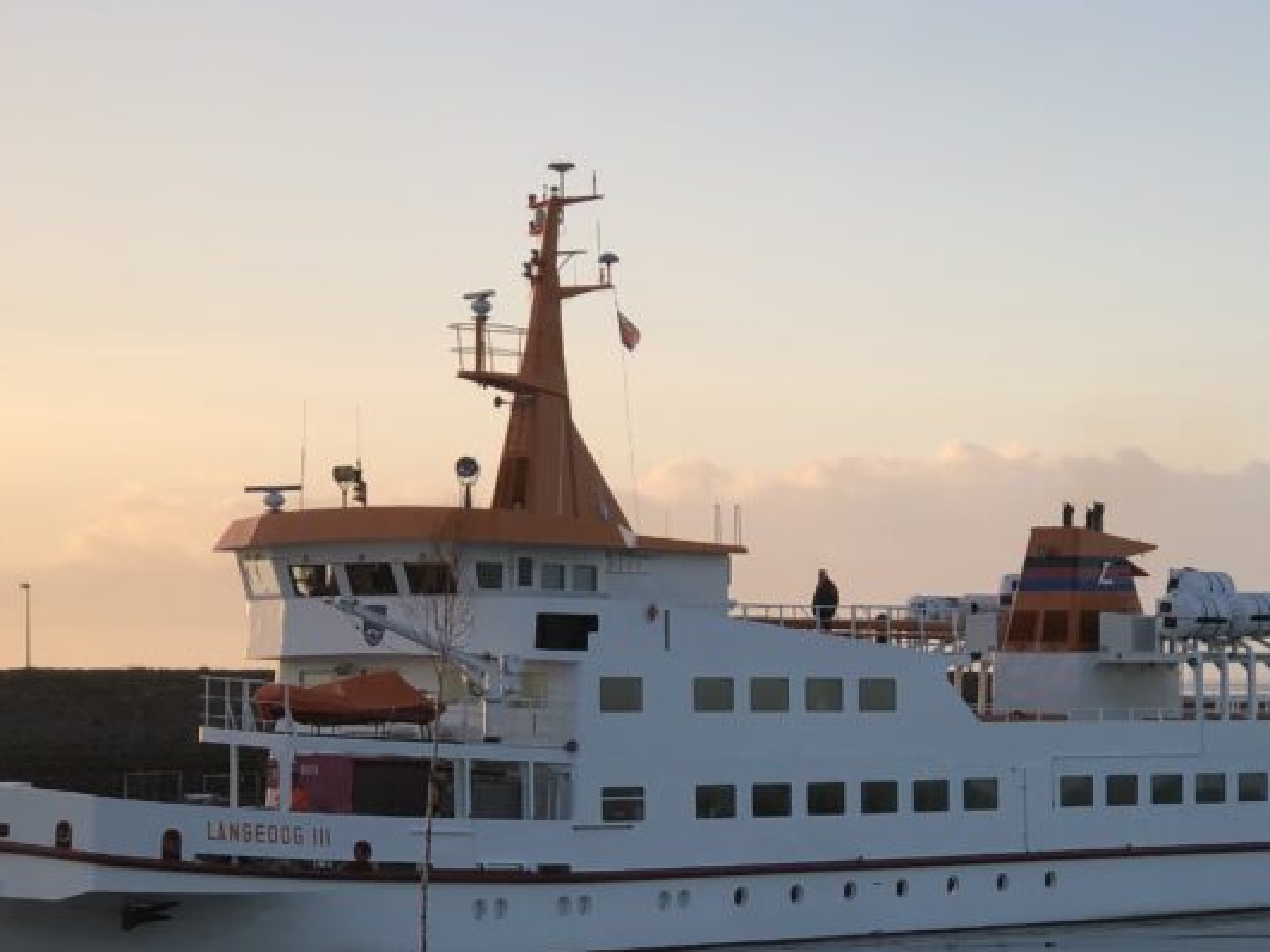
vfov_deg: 13.4
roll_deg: +0.0
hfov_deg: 17.9
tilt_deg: -3.0
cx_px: 701
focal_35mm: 110
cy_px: 801
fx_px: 4035
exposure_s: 1/228
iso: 20
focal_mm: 6.6
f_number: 2.8
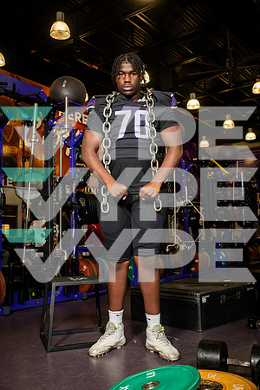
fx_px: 390
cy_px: 195
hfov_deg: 36.9
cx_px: 130
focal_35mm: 36
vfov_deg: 53.1
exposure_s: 1/250
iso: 500
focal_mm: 36
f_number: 5.6
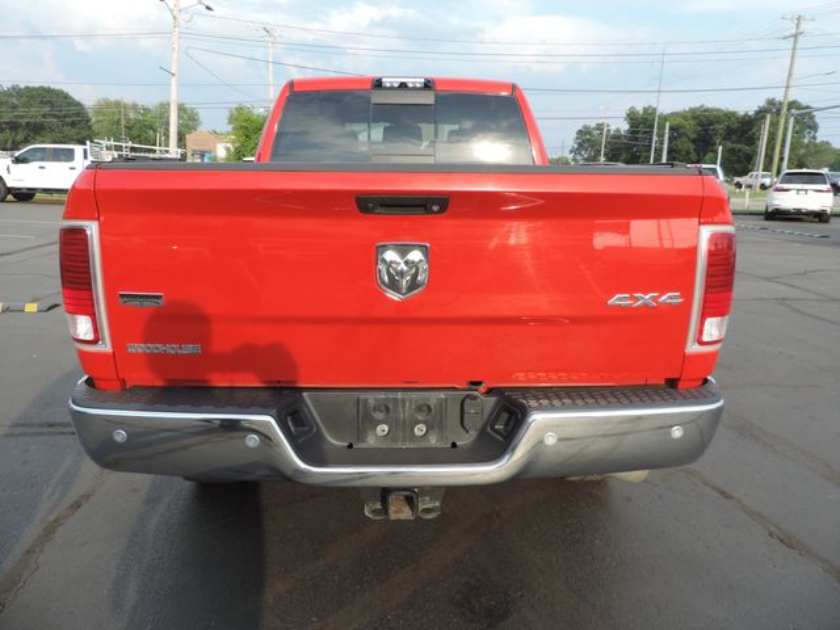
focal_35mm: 24
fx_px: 582
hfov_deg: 71.6
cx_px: 420
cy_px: 315
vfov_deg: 56.8
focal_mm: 4.3
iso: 80
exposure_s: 1/320
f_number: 3
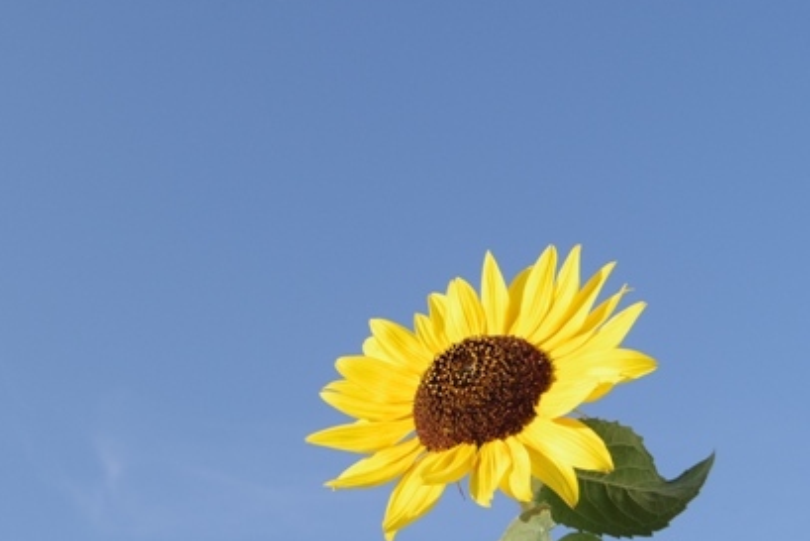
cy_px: 297
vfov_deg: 27.0
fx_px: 1125
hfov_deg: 39.6
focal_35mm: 50
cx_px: 400
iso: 125
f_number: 3.2
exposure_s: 1/1000
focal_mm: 8.5
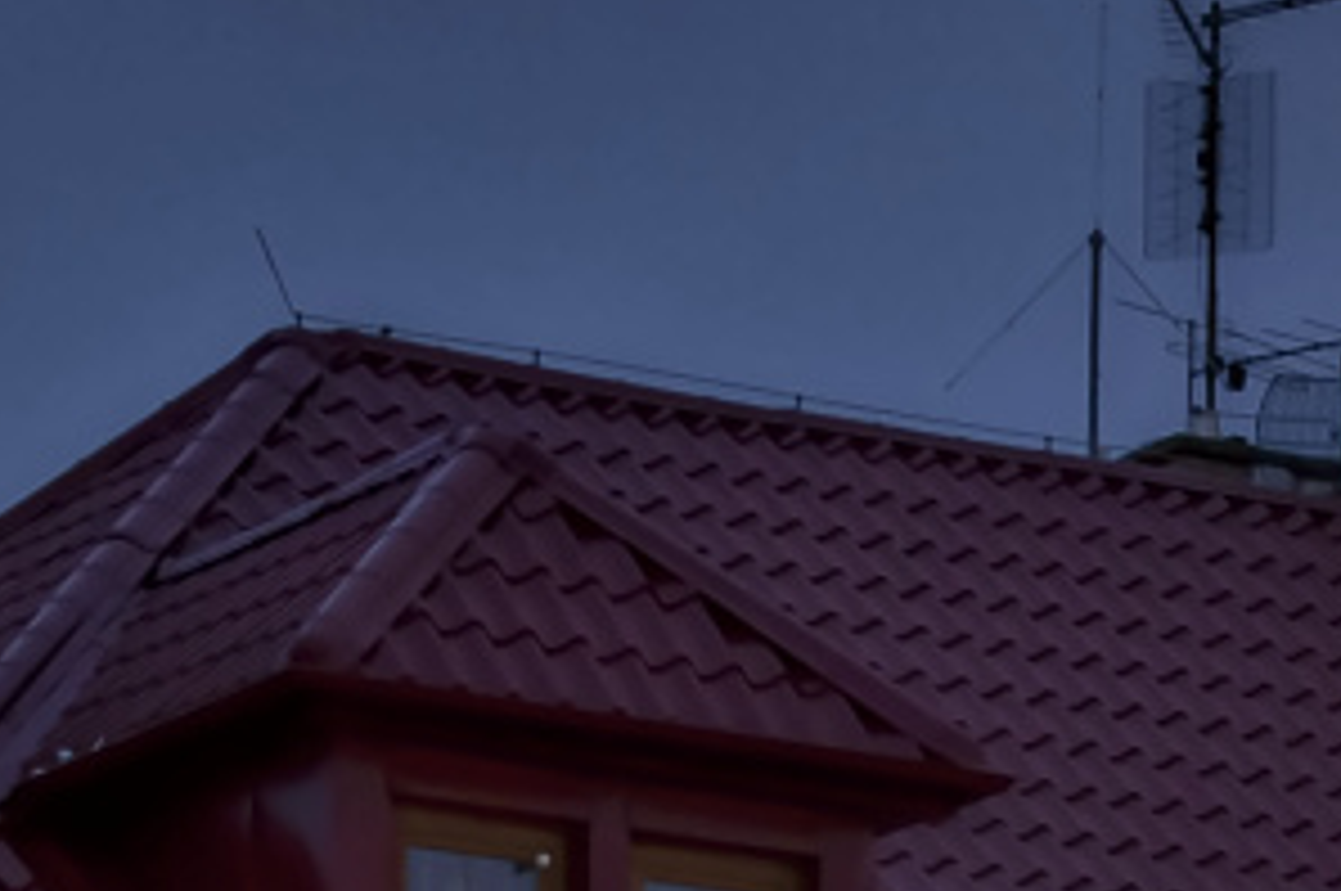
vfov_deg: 5.1
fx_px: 9600
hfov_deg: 7.6
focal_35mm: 258
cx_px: 2736
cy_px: 2318
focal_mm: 40
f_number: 22
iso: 400
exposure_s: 10
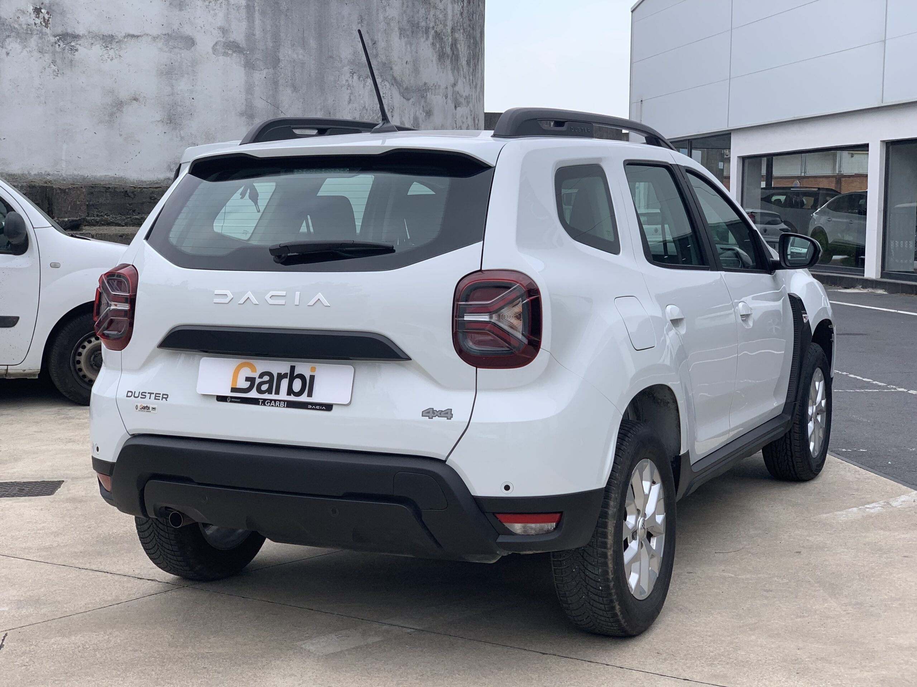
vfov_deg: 28.0
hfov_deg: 36.8
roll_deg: -1.7
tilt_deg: -4.4
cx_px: 458
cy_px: 344
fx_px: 1378
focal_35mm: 52
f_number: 2.4
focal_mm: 6
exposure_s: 1/539
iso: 16
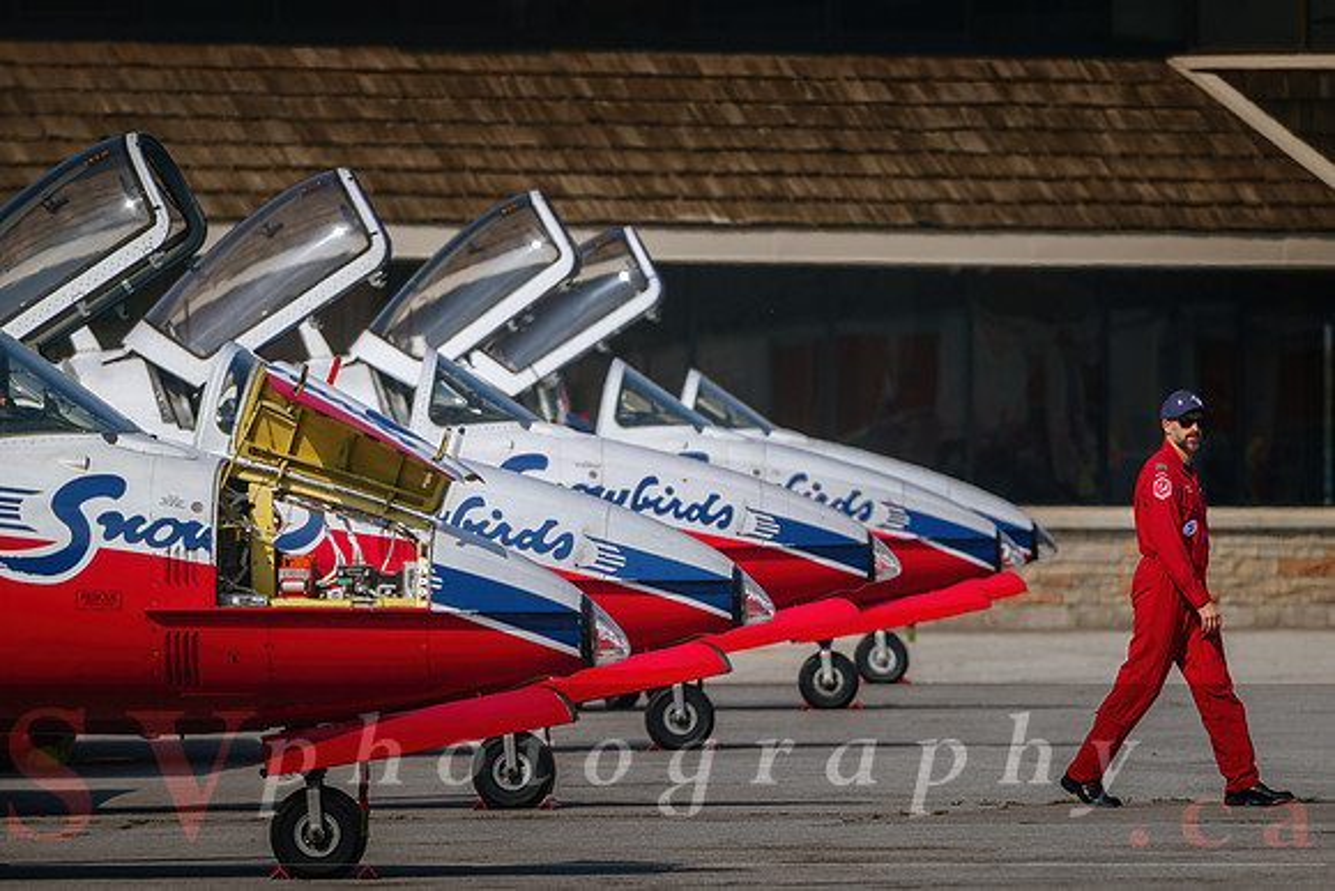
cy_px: 531
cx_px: 796
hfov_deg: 3.7
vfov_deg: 2.5
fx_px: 20786
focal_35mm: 560
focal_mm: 470
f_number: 6
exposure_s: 1/400
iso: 100
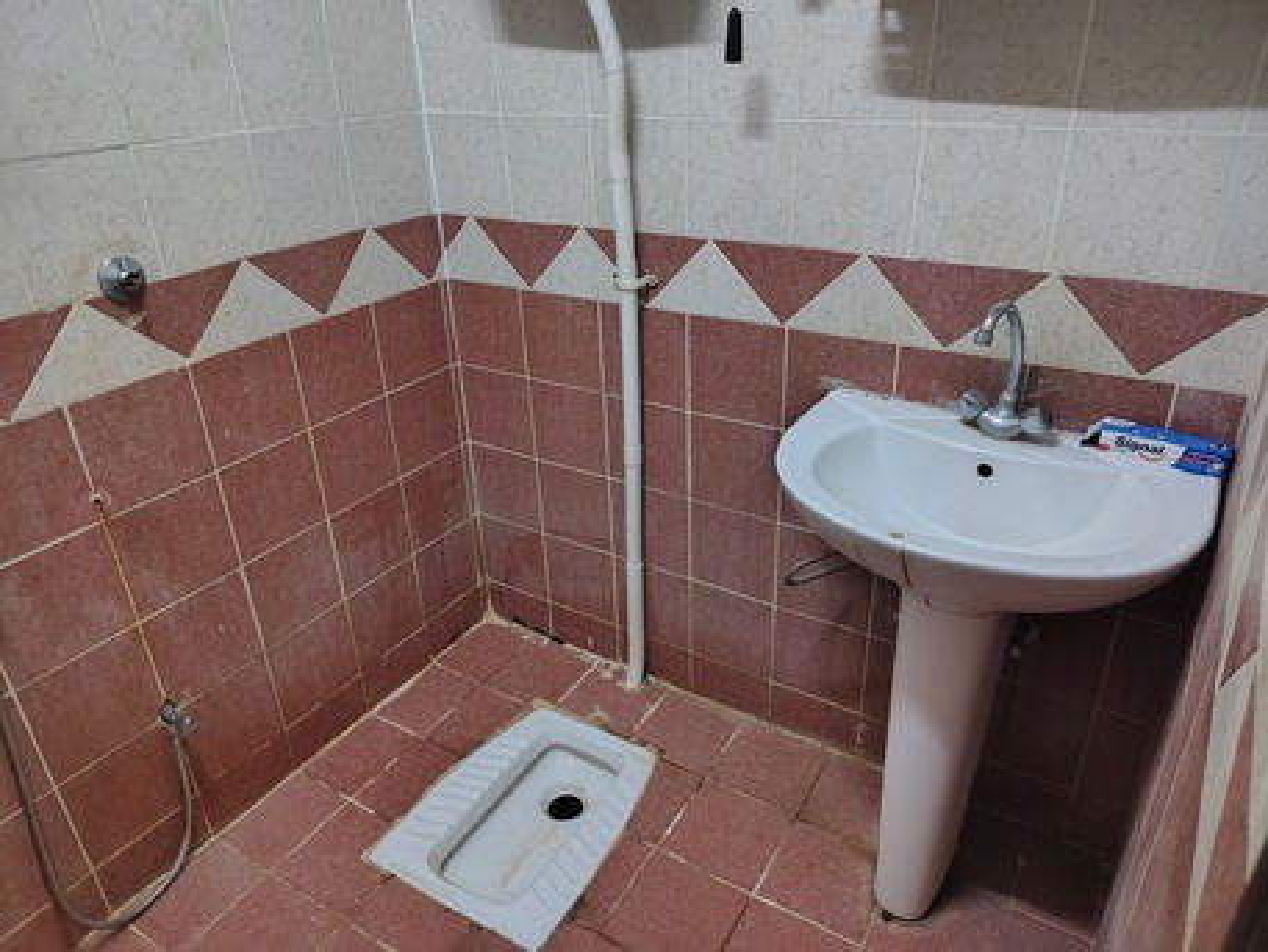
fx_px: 879
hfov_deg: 71.6
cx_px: 634
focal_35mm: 24
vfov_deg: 56.8
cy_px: 476
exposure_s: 1/40
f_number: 1.8
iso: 1986
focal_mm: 5.56
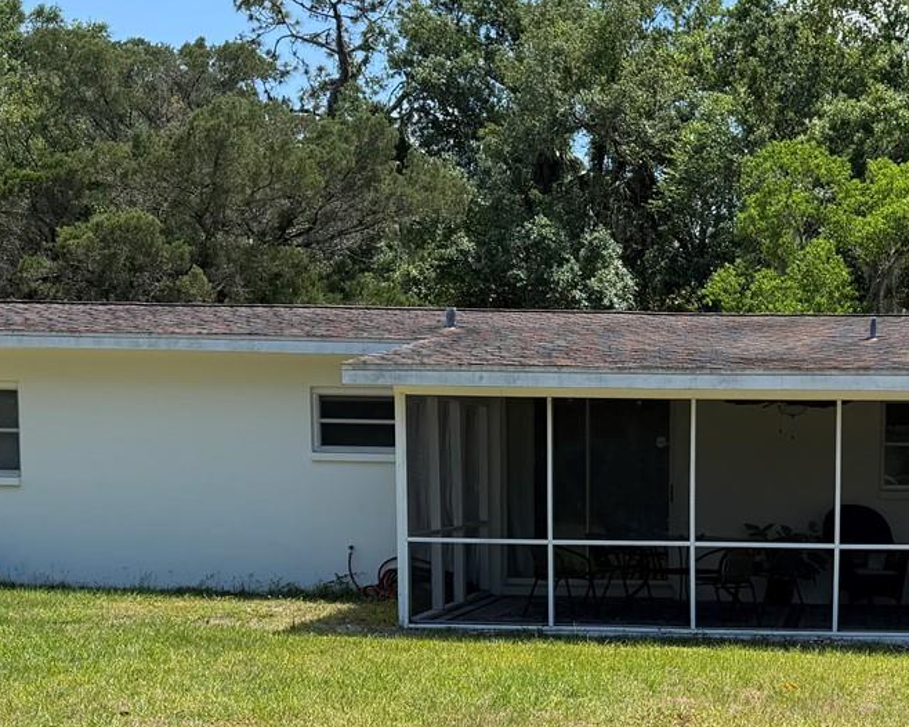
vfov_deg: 26.0
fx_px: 1533
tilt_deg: -5.2
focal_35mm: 57
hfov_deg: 32.0
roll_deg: -0.2
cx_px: 754
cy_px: 615
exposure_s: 1/2169
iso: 80
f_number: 1.78
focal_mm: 6.76
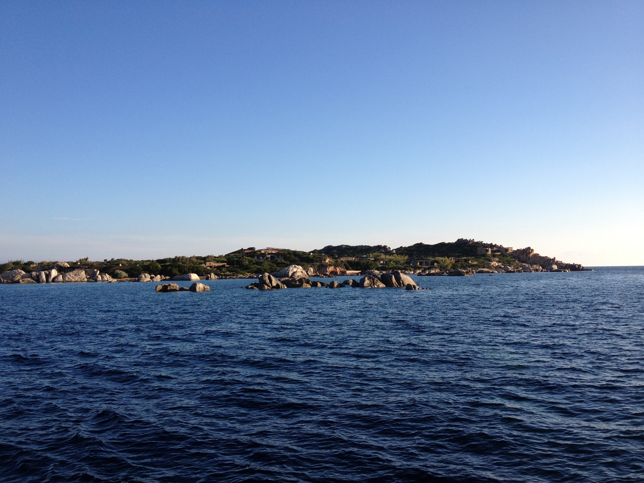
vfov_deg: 40.7
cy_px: 242
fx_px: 651
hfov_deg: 52.6
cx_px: 322
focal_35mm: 35
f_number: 2.4
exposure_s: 1/1255
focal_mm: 4.28
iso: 64
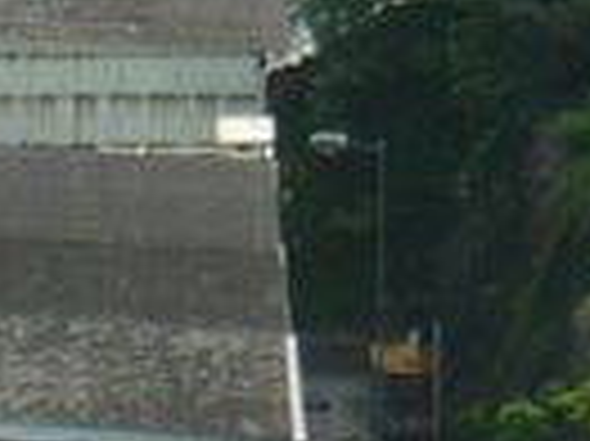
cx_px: 381
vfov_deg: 1.7
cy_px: -893
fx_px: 14883
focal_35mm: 874
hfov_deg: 2.3
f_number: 4.8
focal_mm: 16.1
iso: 80
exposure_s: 1/320
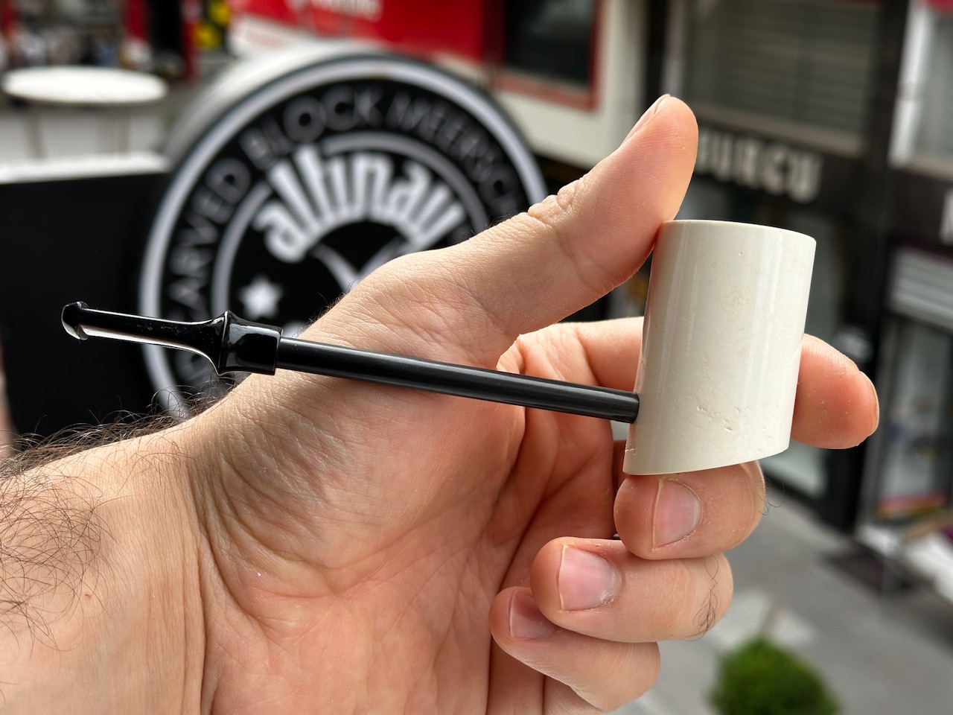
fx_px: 1321
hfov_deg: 39.7
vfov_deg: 30.3
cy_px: 358
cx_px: 476
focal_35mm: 48
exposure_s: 1/803
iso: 64
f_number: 1.78
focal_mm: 6.86
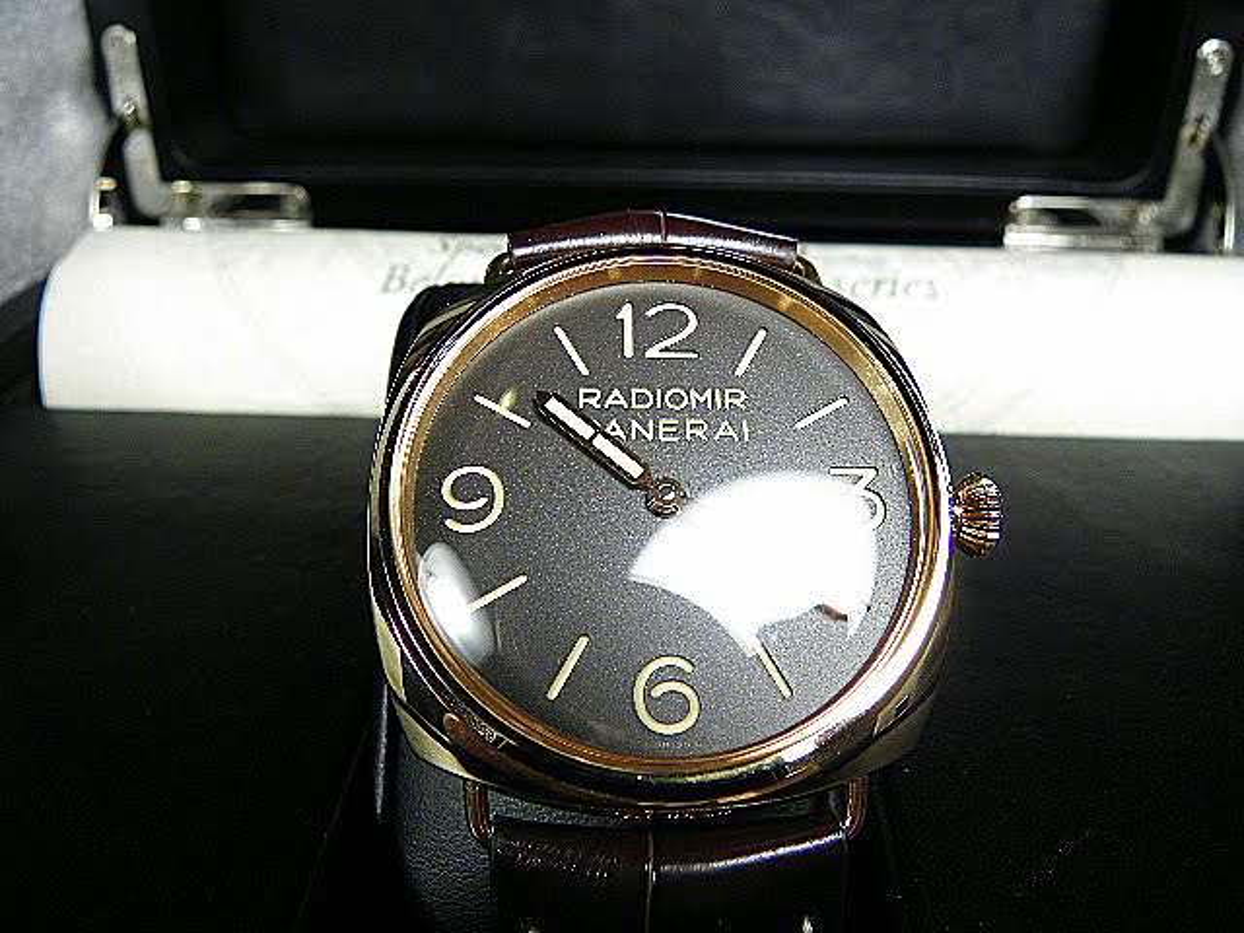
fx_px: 1042
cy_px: 466
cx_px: 622
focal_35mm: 29
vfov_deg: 48.2
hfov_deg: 61.7
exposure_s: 1/199
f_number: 3.2
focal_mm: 5.2
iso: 64
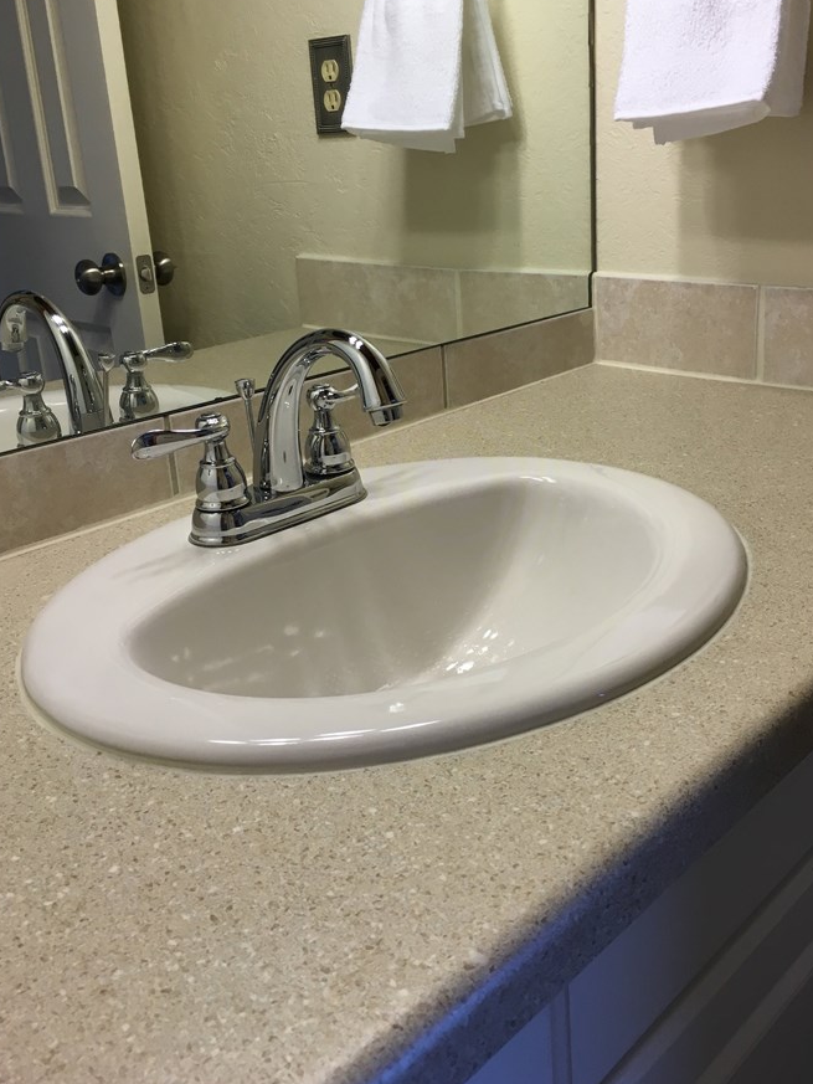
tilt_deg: -18.0
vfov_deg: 53.8
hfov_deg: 41.8
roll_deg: +4.5
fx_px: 1064
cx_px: 443
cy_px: 478
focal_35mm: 34
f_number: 2.2
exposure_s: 1/40
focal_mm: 4.15
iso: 25
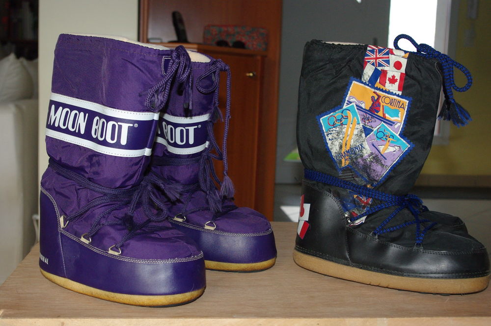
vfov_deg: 27.5
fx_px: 668
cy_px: 163
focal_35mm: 49
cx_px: 246
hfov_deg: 40.4
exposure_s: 1/50
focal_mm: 32.5
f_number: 5.6
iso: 800
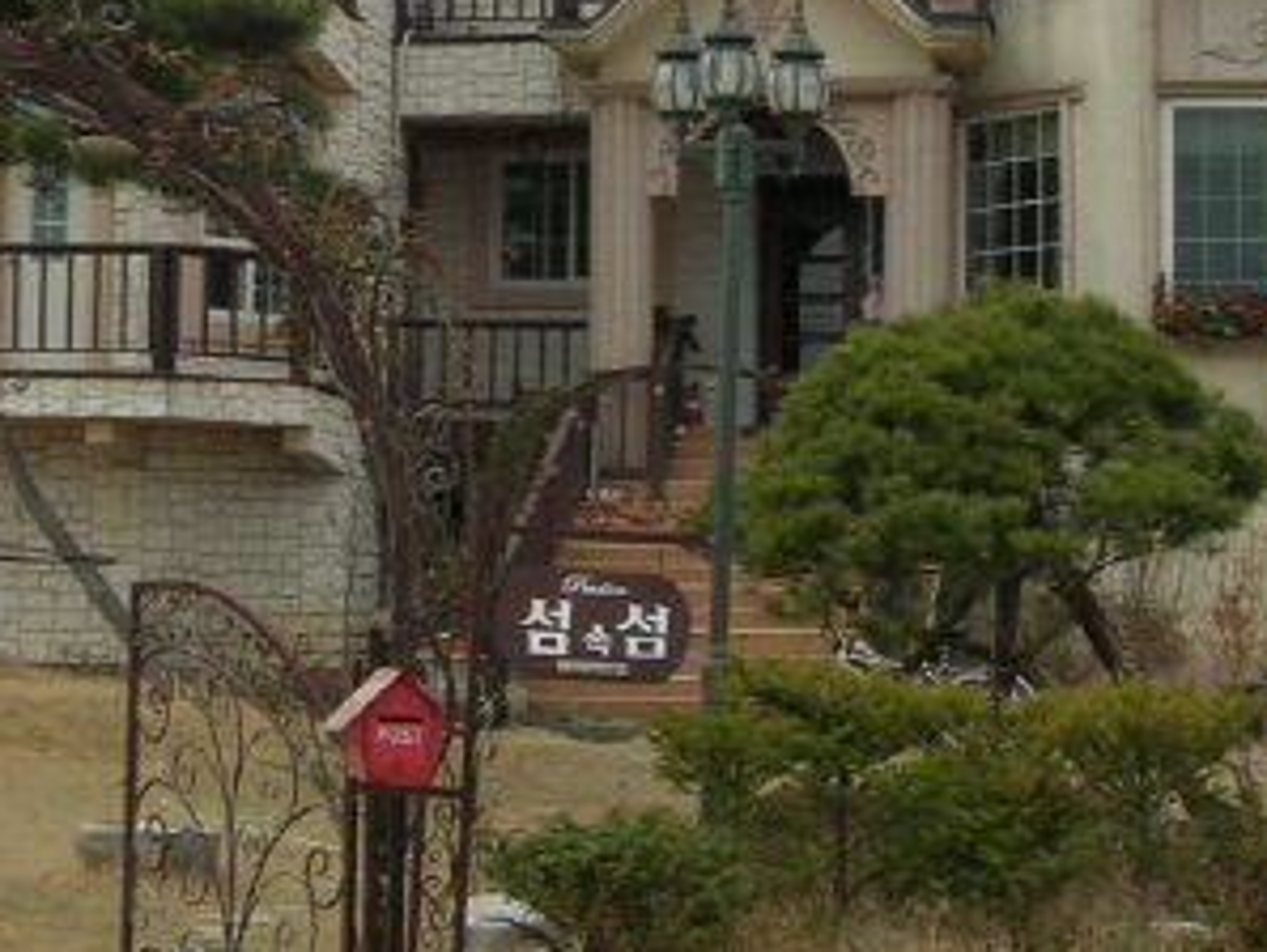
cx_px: 374
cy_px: 94
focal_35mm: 102
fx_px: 3736
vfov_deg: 14.4
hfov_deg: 19.2
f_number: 4.8
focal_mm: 7.8
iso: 64
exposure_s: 1/583
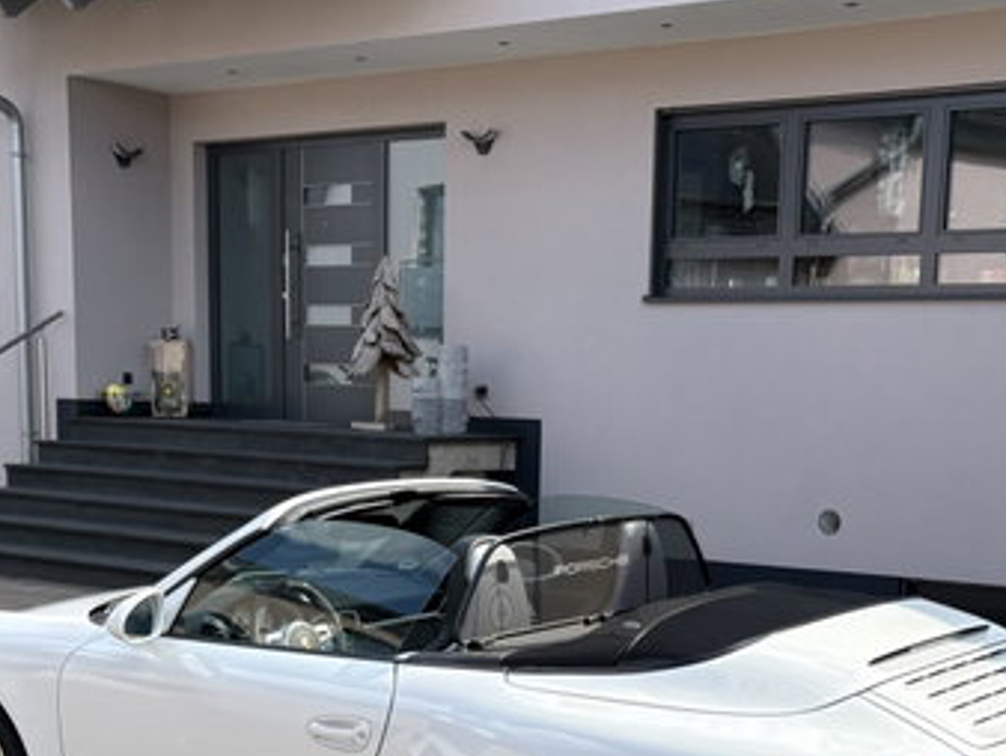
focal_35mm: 59
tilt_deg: -12.1
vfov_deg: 23.8
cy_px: 753
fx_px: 1716
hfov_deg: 32.6
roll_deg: -1.6
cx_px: 589
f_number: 1.6
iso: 50
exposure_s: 1/1196
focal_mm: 5.96
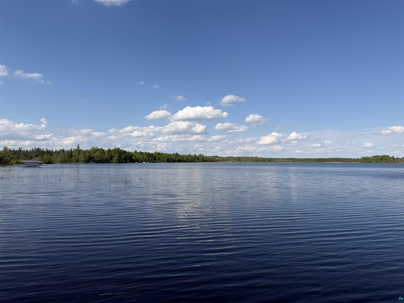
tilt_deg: +1.4
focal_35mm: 24
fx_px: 280
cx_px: 202
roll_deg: -0.1
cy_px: 152
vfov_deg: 56.8
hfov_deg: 71.6
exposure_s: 1/6711
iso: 80
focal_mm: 6.76
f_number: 1.78
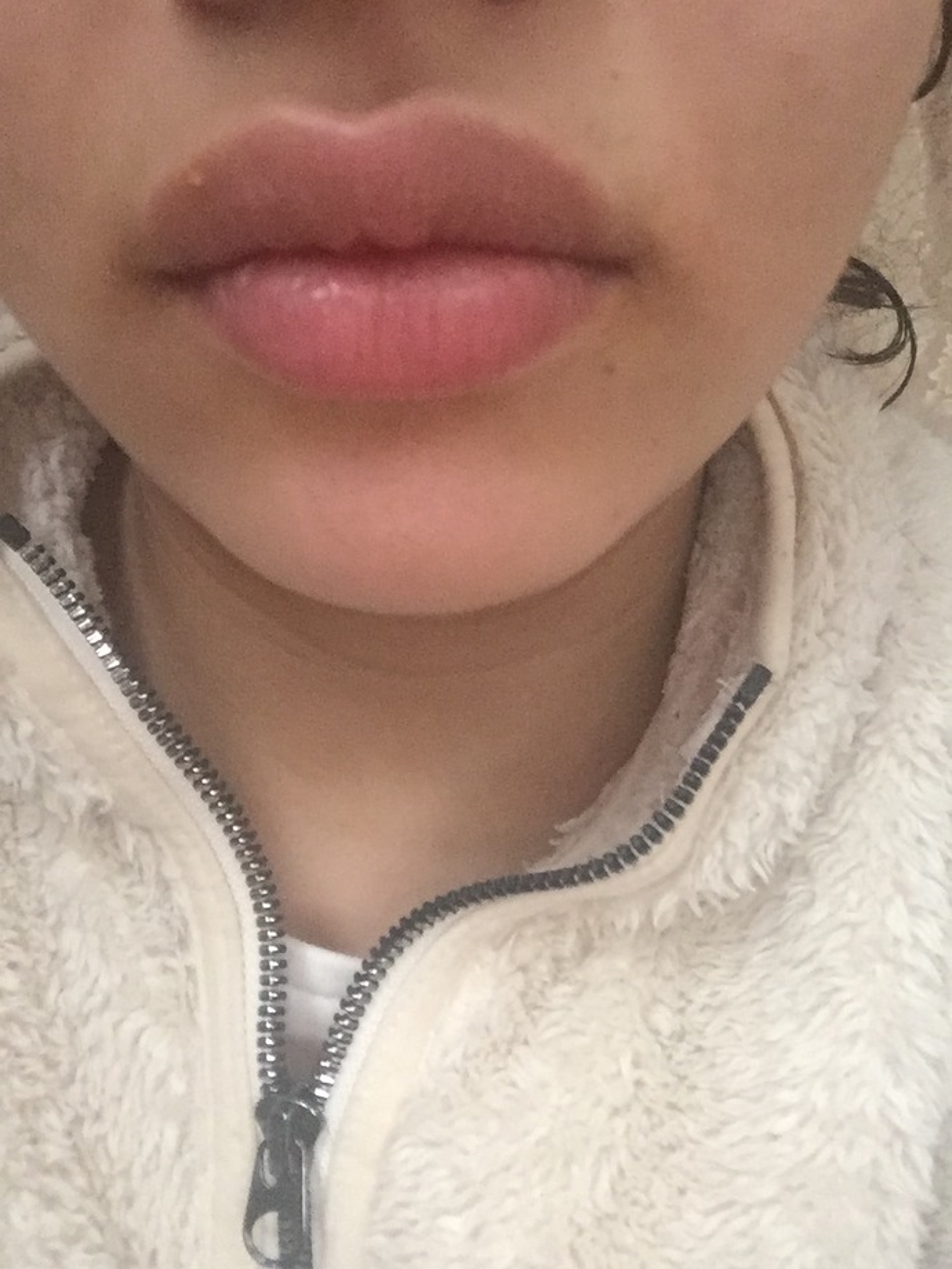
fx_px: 1137
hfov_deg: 45.4
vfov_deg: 58.4
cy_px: 634
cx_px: 476
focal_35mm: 31
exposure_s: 1/17
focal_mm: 2.65
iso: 500
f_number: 2.2
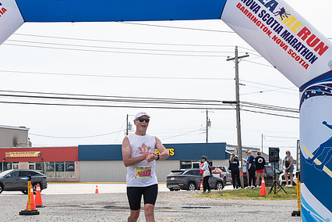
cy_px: 137
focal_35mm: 90
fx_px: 830
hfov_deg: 22.6
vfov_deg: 15.2
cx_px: 124
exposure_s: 1/4000
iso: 800
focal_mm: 52
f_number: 4
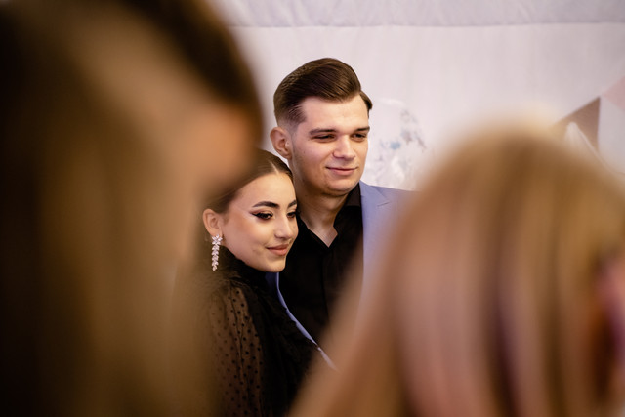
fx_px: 2223
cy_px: 208
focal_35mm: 128
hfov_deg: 16.0
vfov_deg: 10.7
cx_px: 312
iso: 800
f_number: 1.8
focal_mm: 85
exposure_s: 1/160
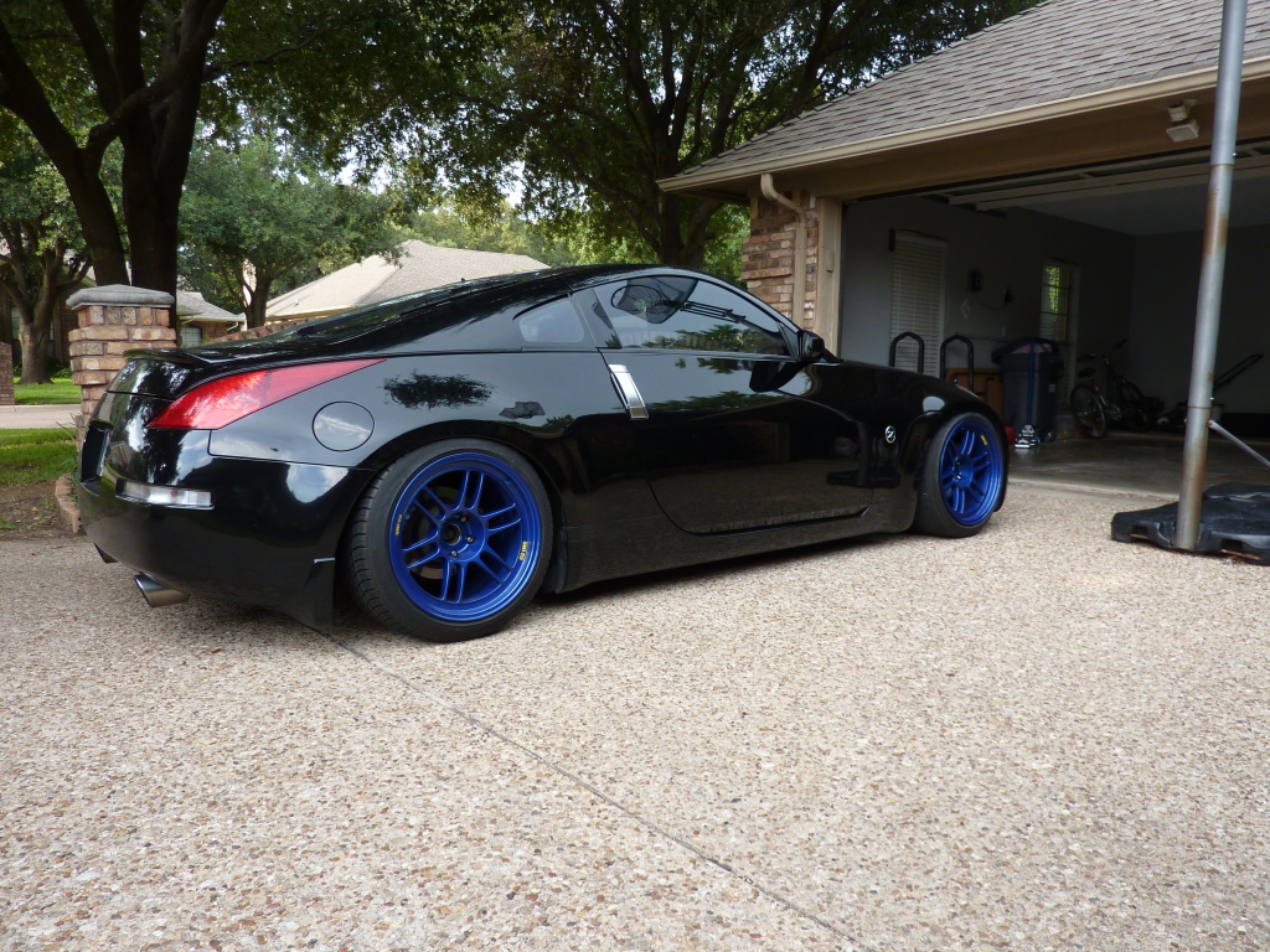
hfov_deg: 69.4
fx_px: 917
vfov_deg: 54.9
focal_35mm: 25
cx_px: 635
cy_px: 476
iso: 80
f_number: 3.3
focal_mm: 4.1
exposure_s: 1/60
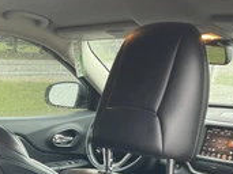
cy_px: 141
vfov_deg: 21.3
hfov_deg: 28.5
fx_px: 457
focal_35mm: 68
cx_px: 101
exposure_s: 1/60
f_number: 1.8
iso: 125
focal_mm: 3
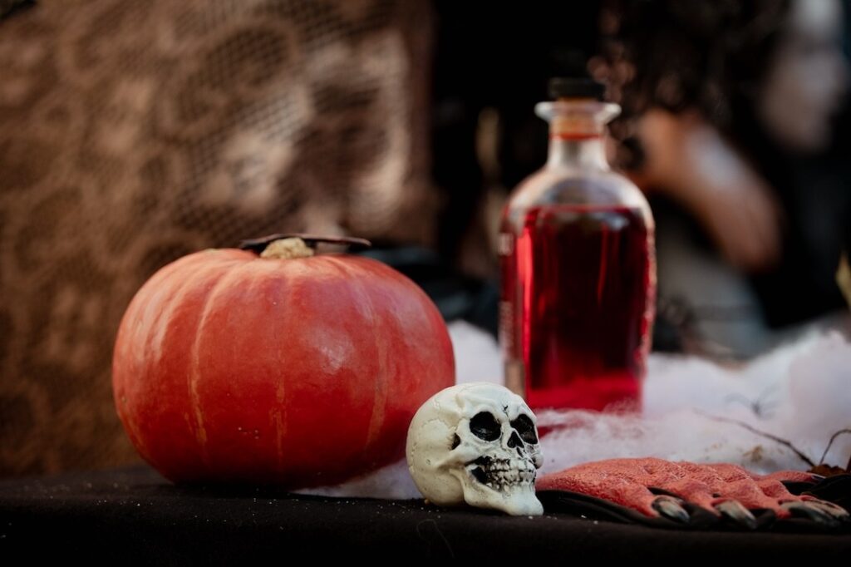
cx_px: 426
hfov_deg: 15.9
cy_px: 284
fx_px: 3048
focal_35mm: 129
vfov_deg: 10.6
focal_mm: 86
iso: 400
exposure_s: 1/2500
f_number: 2.5
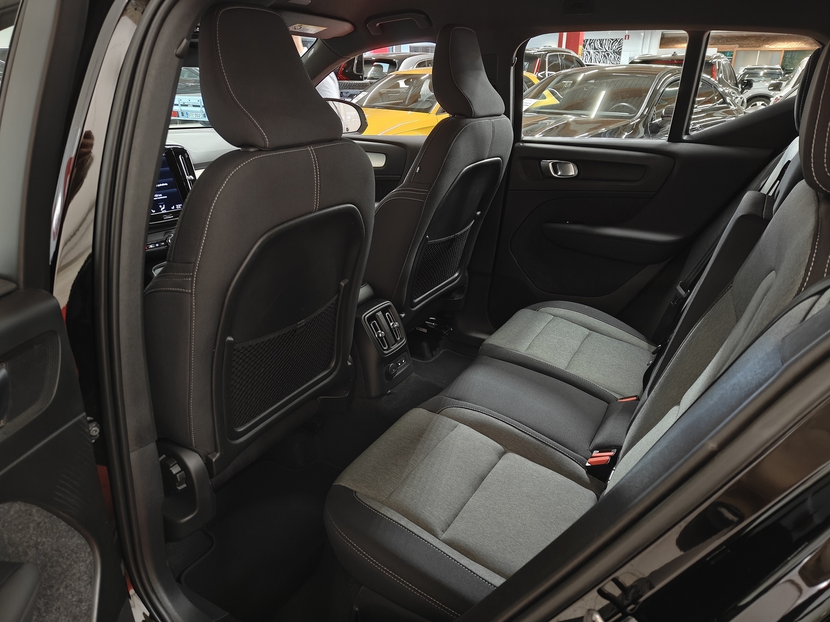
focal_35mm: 24
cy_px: 311
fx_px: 575
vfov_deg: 56.8
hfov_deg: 71.6
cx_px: 415
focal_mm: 5.59
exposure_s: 1/33
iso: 1250
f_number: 1.8
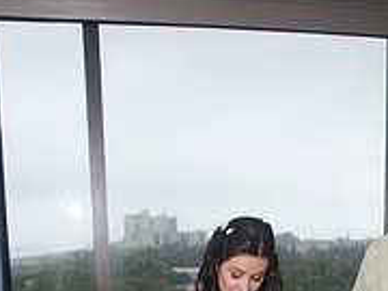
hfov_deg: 29.5
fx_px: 729
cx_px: 275
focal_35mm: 65
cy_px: 451
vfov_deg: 19.4
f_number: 5.6
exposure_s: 1/125
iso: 400
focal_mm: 18
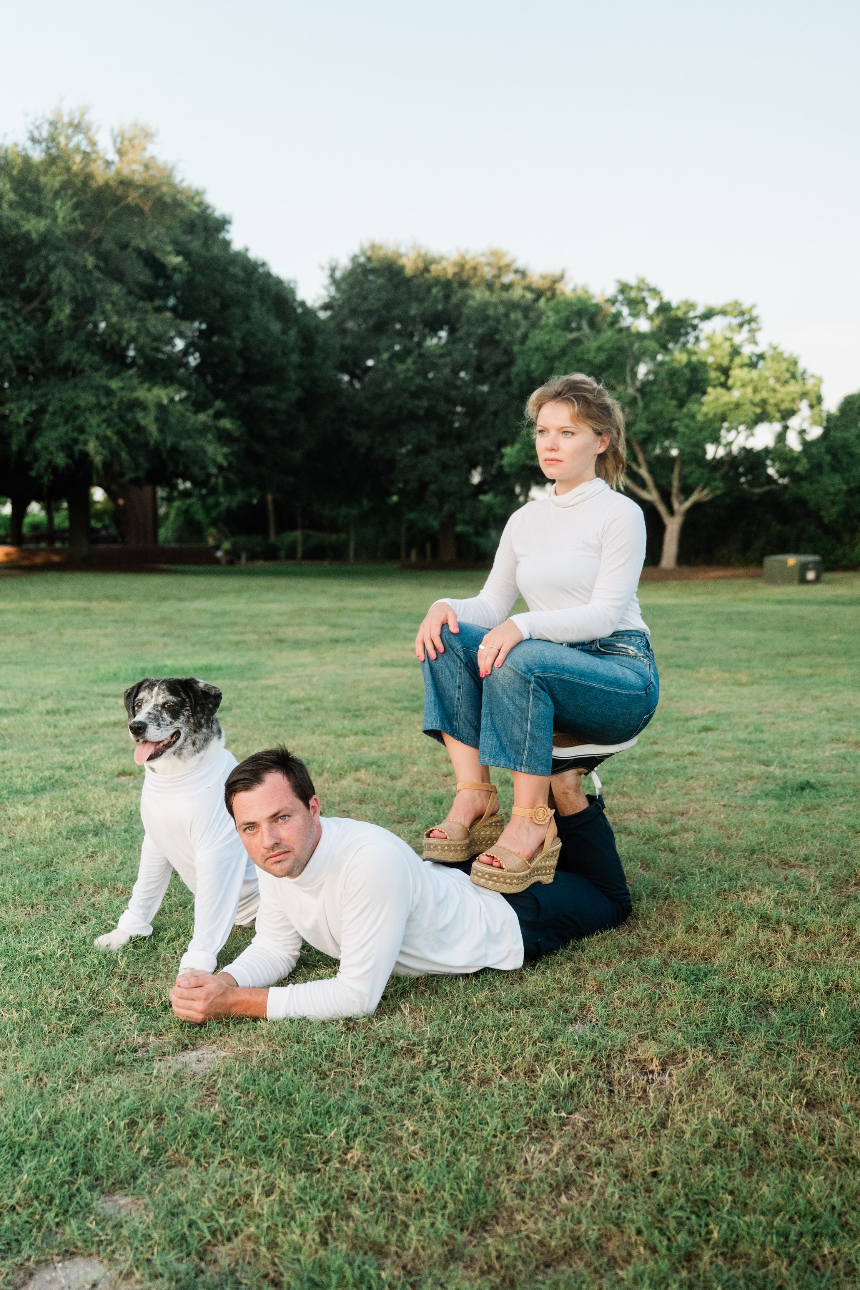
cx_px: 440
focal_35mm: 38
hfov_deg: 35.1
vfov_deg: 50.7
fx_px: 1361
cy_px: 645
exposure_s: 1/6400
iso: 1600
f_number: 2.8
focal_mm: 34
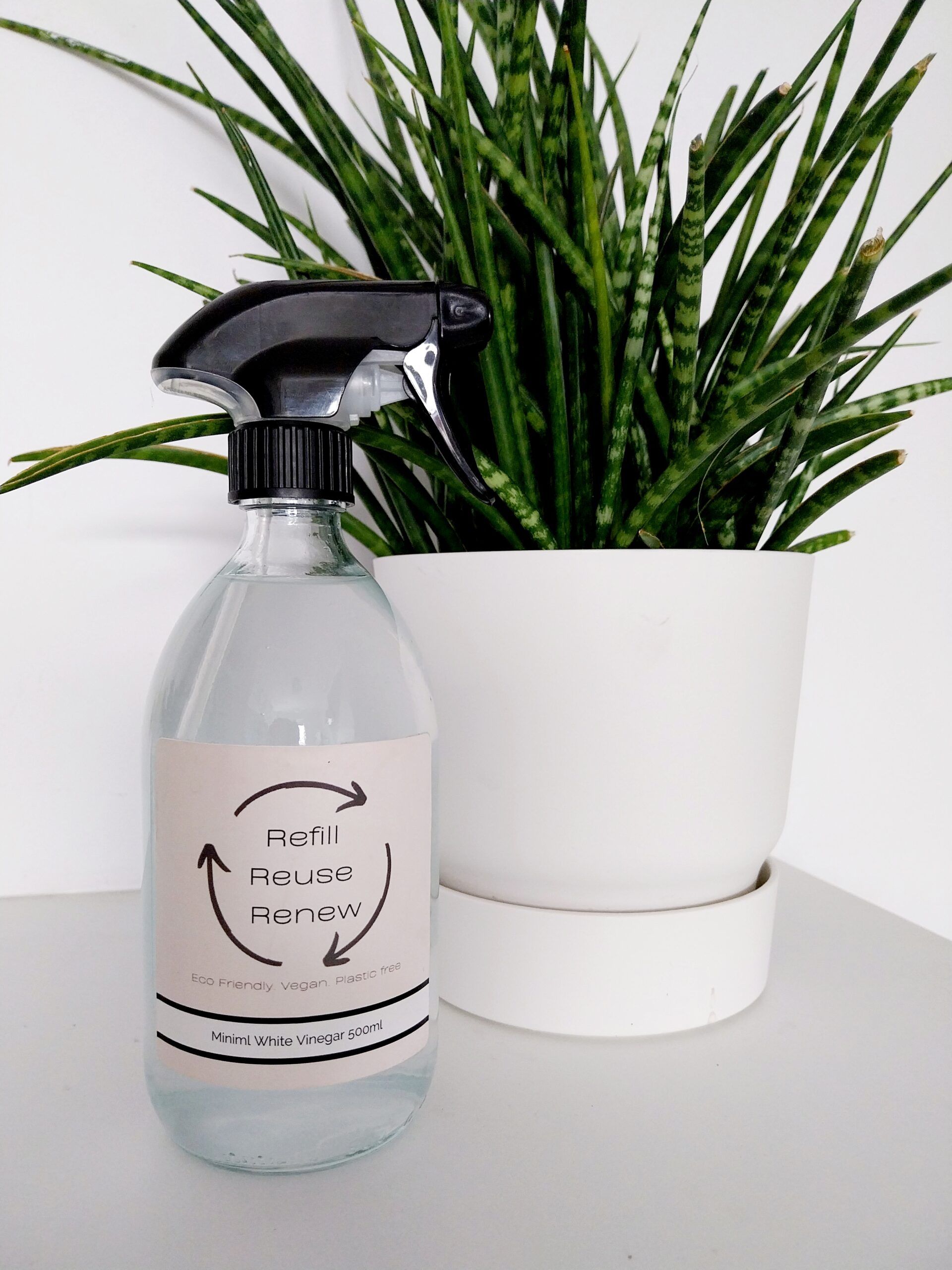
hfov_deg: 53.1
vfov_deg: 67.3
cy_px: 635
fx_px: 953
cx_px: 476
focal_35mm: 26
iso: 100
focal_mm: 4
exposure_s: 1/50
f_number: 1.8
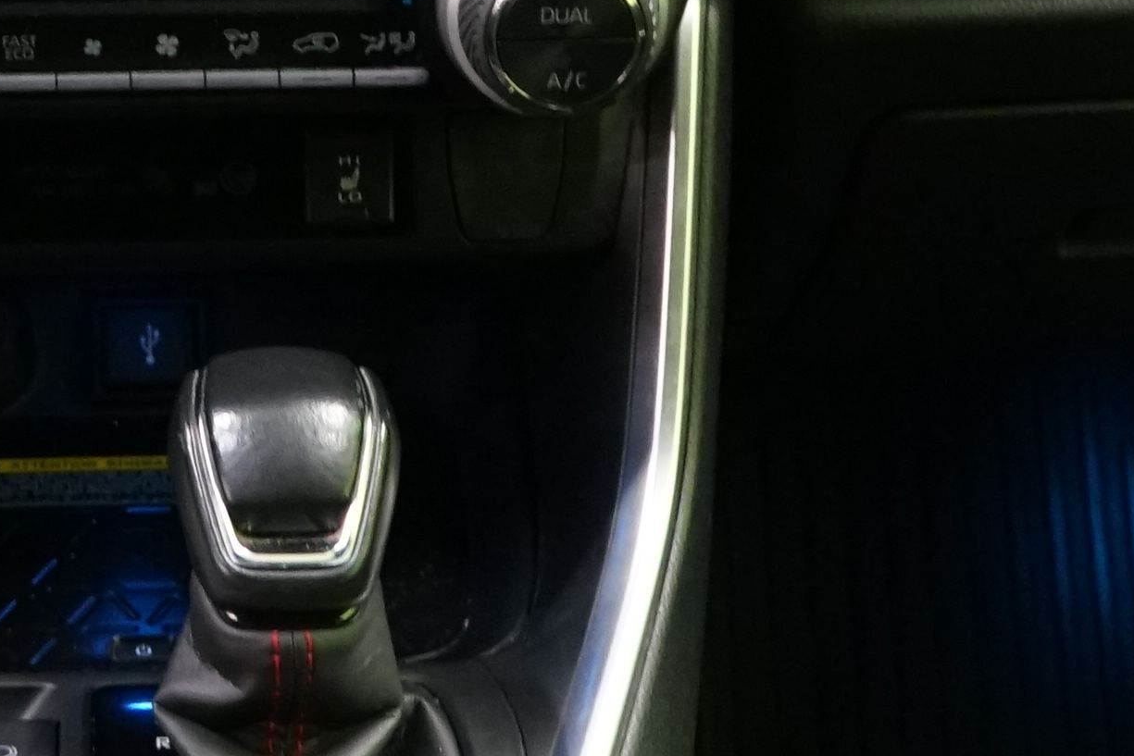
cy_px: 134
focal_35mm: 142
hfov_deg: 14.3
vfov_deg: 9.6
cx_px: 98
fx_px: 4473
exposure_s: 1/20
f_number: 5
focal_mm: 29
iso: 2500
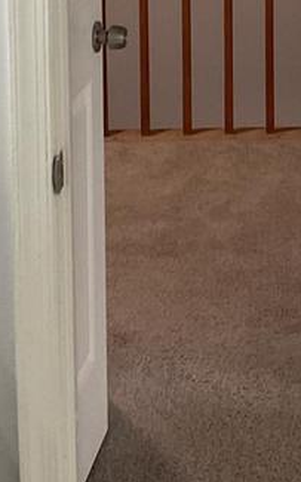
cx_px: 359
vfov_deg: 19.3
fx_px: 1339
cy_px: -89
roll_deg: +1.1
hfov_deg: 12.5
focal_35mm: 102
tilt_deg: -8.2
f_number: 1.8
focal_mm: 3
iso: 125
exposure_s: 1/60
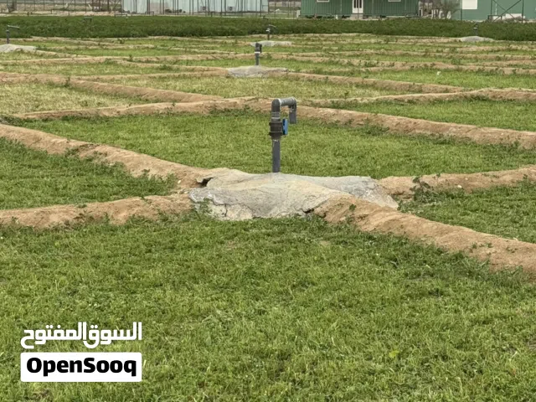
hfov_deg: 39.7
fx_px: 743
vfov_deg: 30.3
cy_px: 201
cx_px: 268
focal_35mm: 48
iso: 64
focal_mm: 6.76
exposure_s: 1/1263
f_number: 1.78
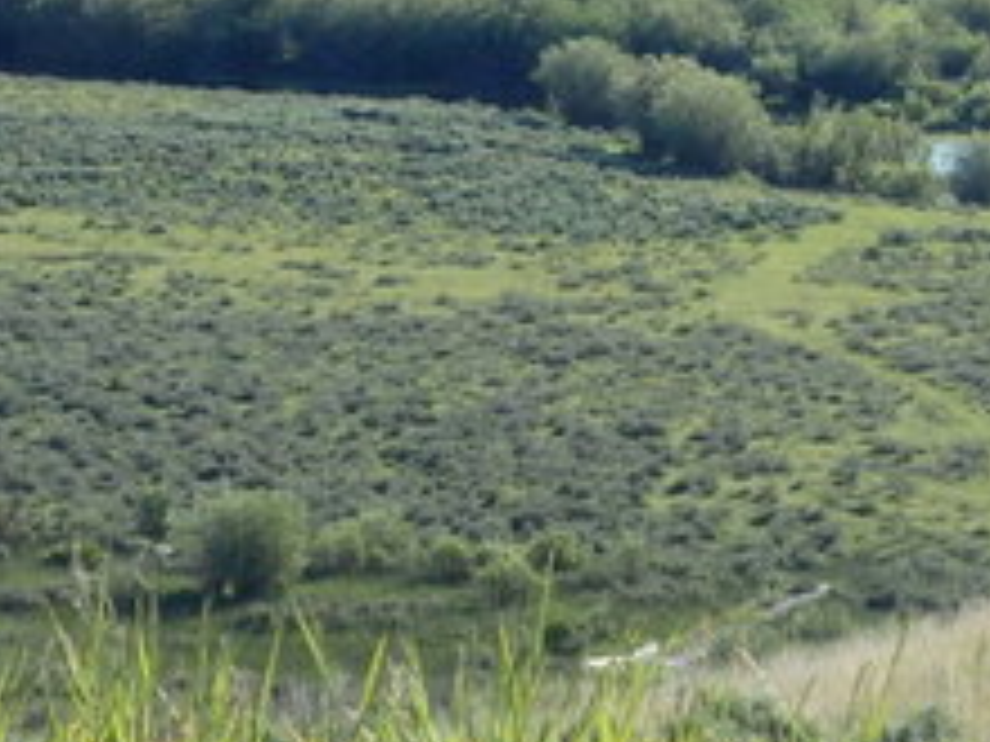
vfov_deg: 4.7
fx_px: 9095
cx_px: 544
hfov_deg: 6.2
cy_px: -74
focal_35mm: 318
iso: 400
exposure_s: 1/800
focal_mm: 25
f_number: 5.9
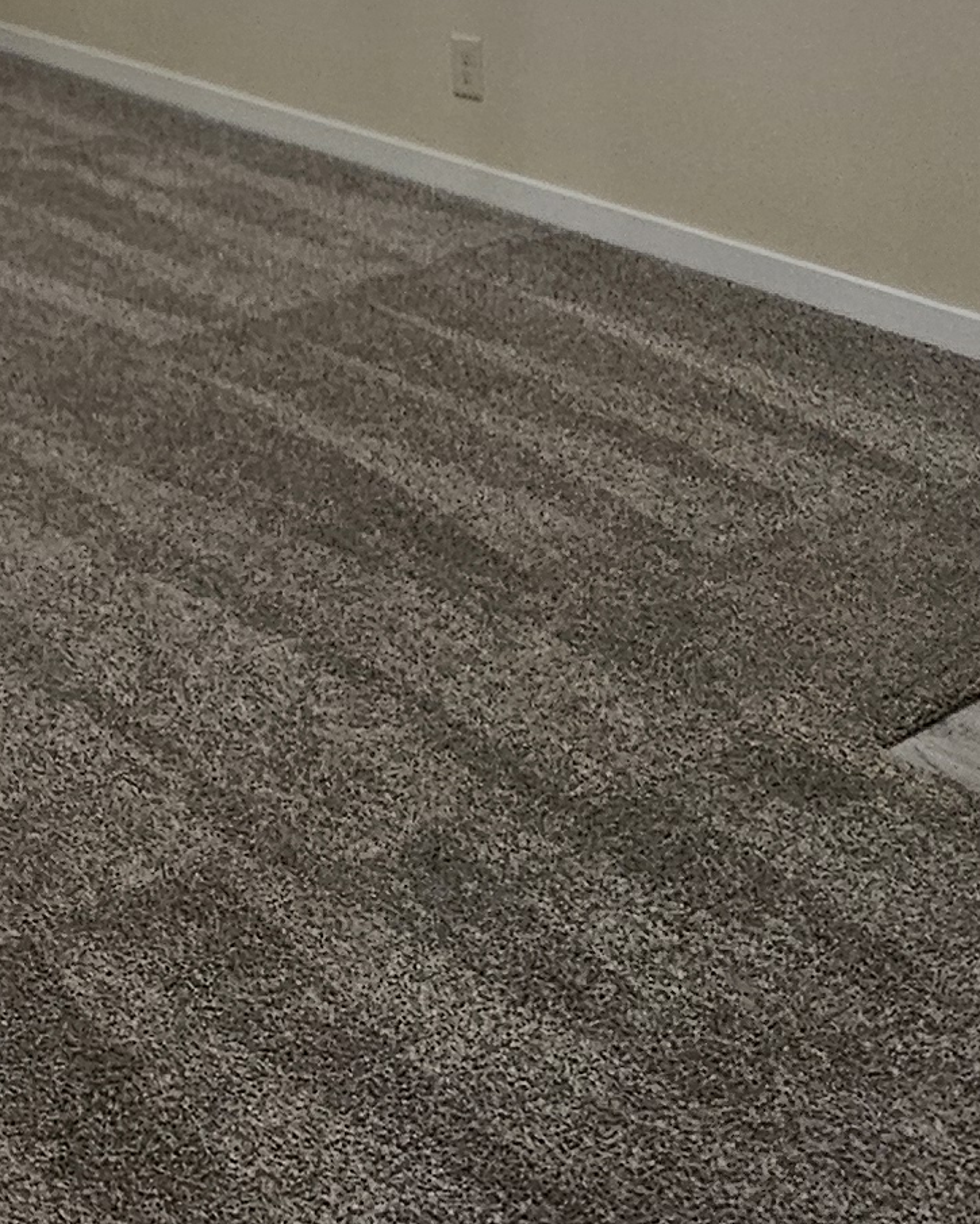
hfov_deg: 25.8
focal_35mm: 56
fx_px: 2030
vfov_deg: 28.8
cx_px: 5
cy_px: -272
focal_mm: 2.2
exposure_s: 1/60
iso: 160
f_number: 2.2
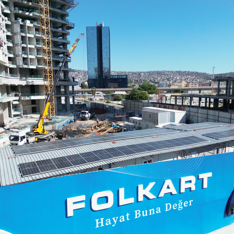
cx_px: 117
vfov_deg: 55.6
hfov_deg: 55.6
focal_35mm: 29
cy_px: 119
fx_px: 222
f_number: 1.7
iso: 200
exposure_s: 1/3000
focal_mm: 6.72
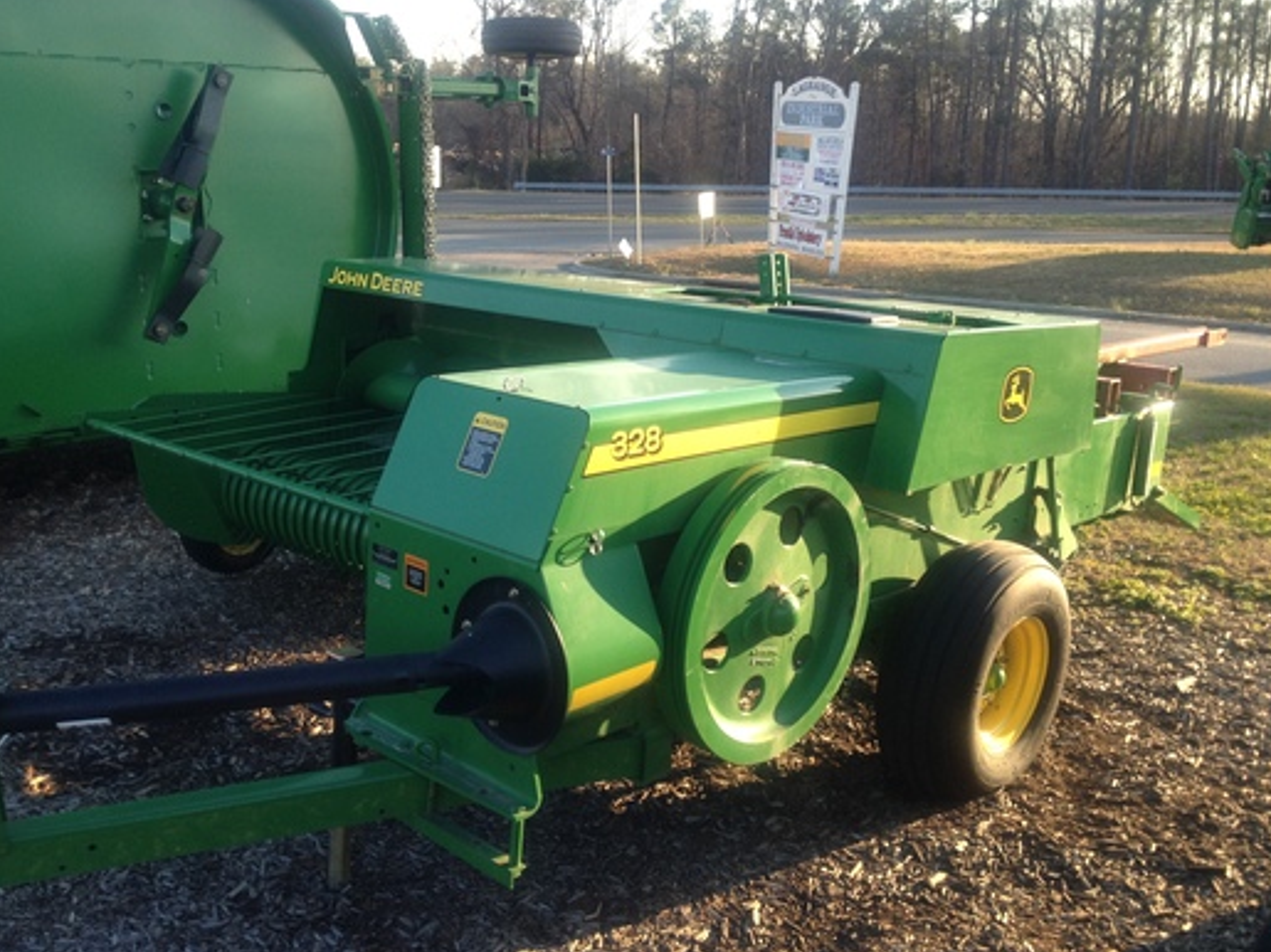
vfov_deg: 38.6
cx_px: 607
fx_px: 1358
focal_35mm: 37
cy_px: 456
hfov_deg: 50.1
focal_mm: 4.28
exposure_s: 1/207
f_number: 2.4
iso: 50
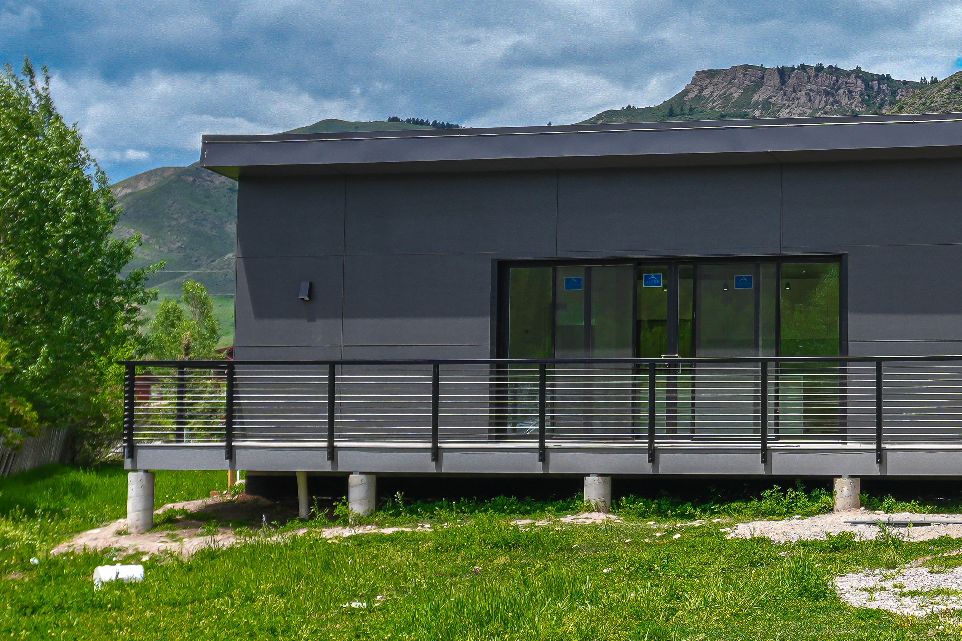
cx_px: 963
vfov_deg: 17.6
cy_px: 244
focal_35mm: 77
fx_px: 2063
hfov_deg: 25.0
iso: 100
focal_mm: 21
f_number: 5.6
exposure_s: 1/320
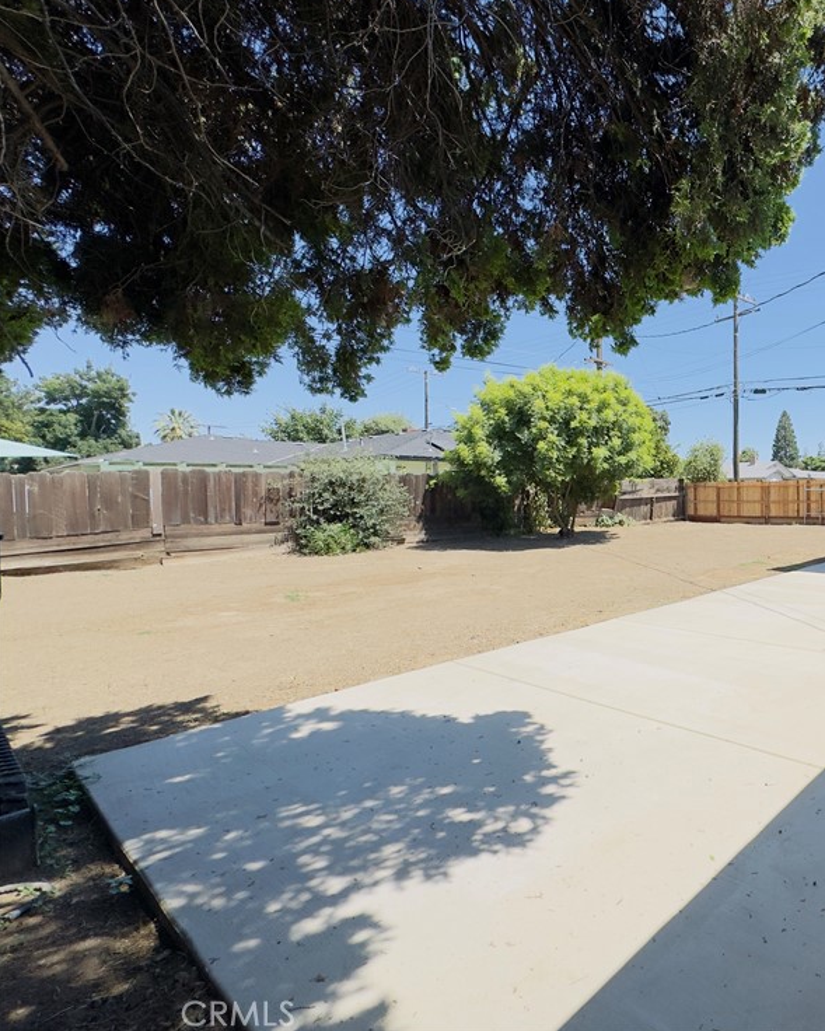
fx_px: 580
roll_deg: +0.9
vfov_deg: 83.2
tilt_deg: -0.7
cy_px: 496
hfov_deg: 61.7
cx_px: 714
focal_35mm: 19
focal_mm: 2.22
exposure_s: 1/2028
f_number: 2.2
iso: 50
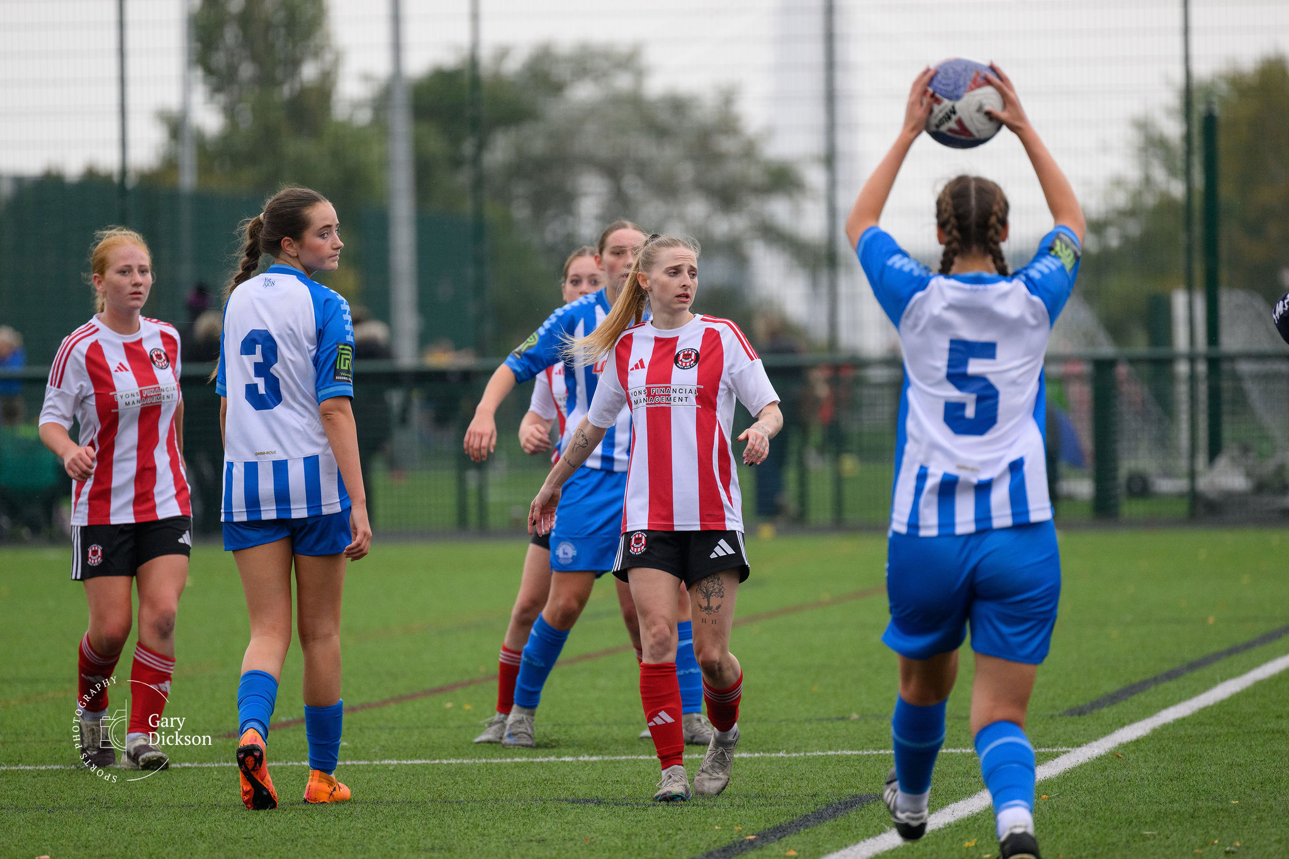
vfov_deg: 3.4
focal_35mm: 400
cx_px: 644
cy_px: 430
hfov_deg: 5.2
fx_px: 14320
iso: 2000
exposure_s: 1/1250
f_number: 5.6
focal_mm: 400
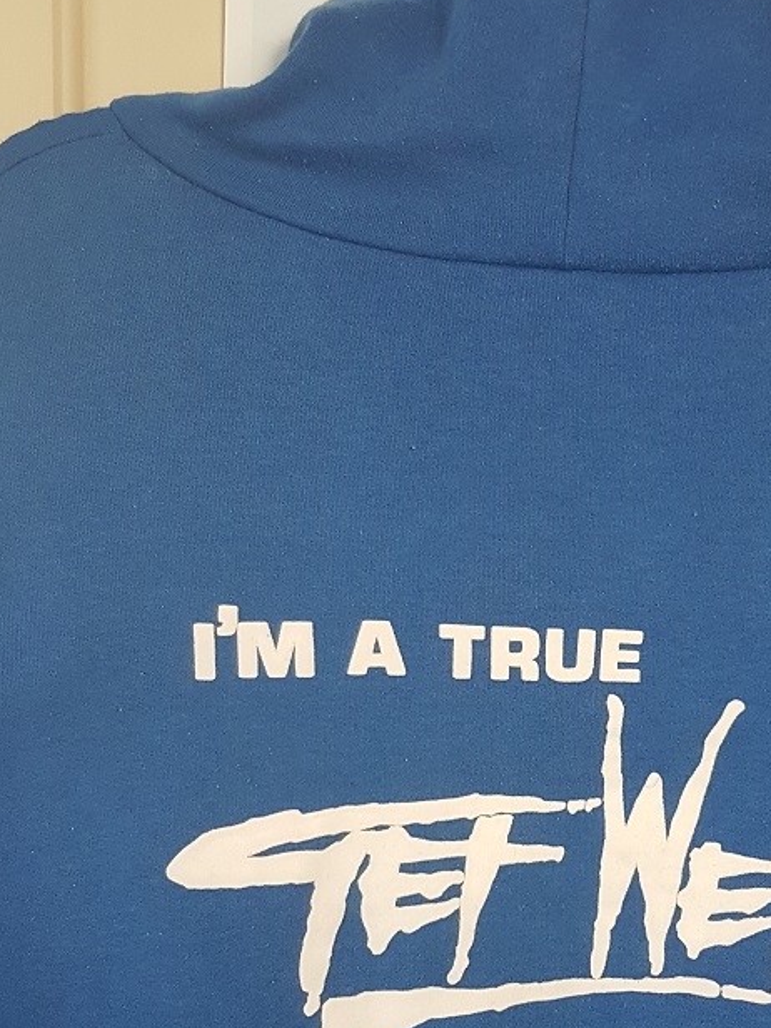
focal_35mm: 45
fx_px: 1336
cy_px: 678
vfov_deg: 41.6
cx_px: 561
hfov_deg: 31.7
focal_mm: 4.2
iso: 160
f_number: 1.7
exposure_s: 1/50
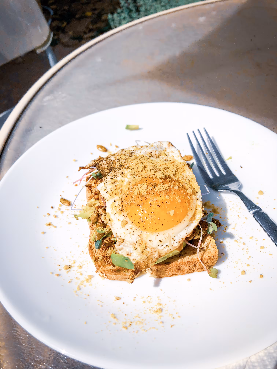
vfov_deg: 63.4
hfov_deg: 49.7
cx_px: 138
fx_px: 299
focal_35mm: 28
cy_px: 184
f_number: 1.8
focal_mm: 3.99
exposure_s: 1/6900
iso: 20
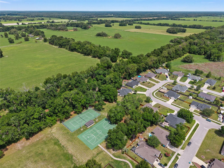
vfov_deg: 56.8
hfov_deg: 71.6
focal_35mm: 24
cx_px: 112
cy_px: 84
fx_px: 155
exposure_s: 1/3000
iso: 150
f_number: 1.8
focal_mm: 8.67
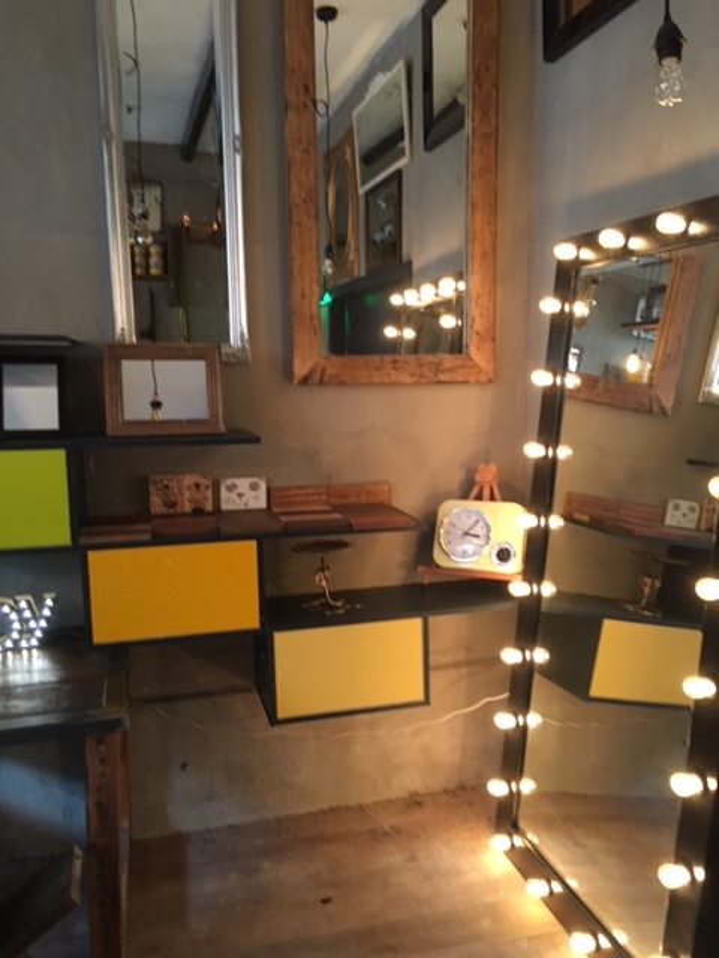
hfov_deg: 48.2
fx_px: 803
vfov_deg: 61.7
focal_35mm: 29
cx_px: 360
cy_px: 479
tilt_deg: -6.3
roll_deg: +1.6
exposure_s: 1/33
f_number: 2.2
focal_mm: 4.15
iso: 160
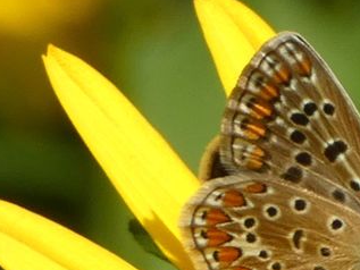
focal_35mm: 737
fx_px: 7668
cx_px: 455
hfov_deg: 2.7
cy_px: 269
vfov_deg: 2.0
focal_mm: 49.1
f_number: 5.5
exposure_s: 1/200
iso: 80
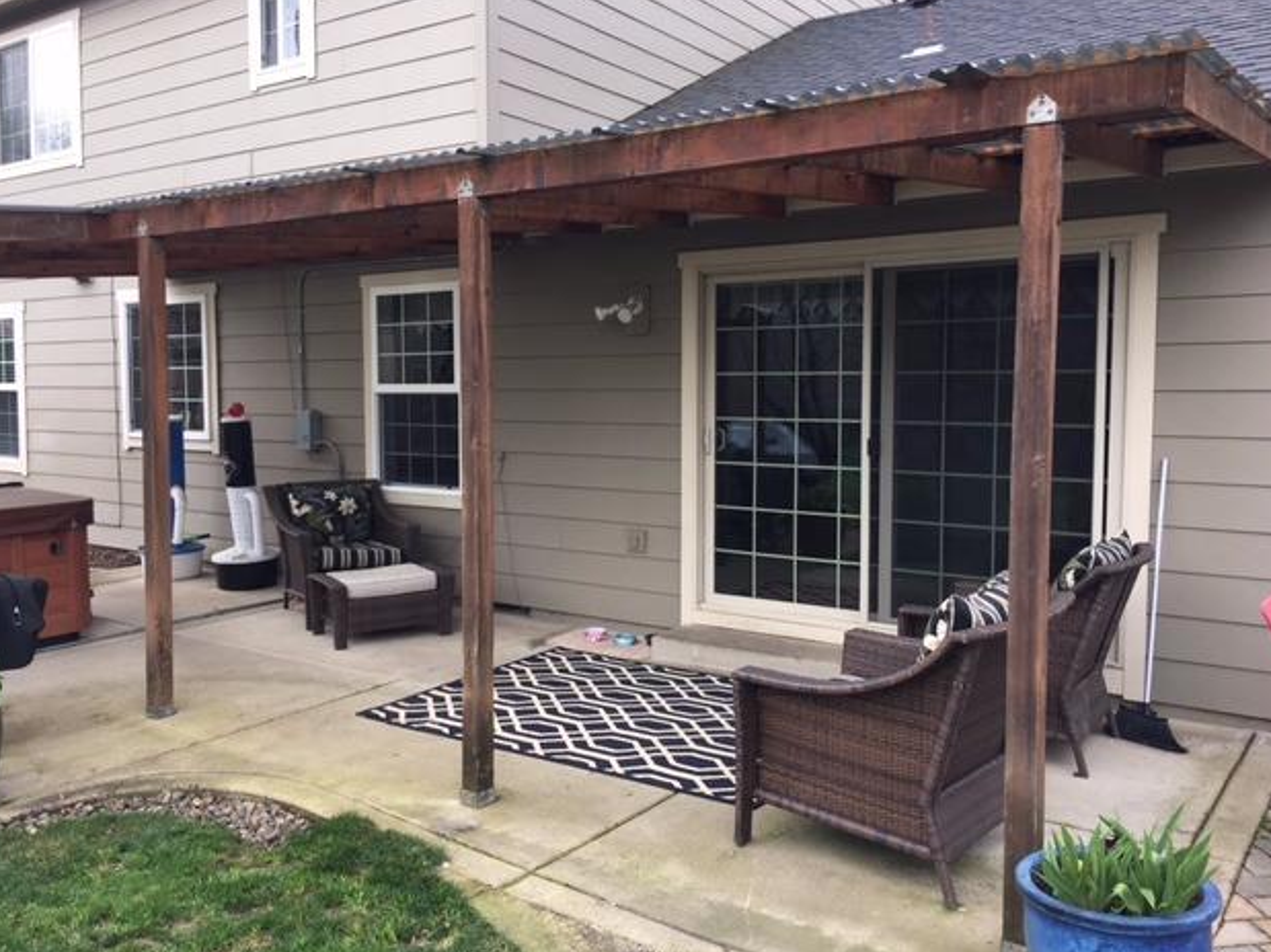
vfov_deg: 46.8
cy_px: 468
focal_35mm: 30
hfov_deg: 60.0
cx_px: 634
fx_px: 1101
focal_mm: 4.15
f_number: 2.2
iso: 25
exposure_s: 1/161
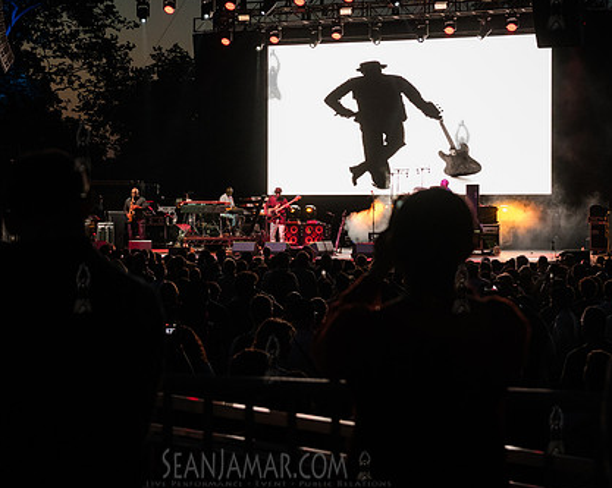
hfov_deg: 25.4
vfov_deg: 20.4
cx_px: 272
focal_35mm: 75
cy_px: 216
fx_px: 1358
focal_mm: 55
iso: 4000
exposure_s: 1/500
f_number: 4
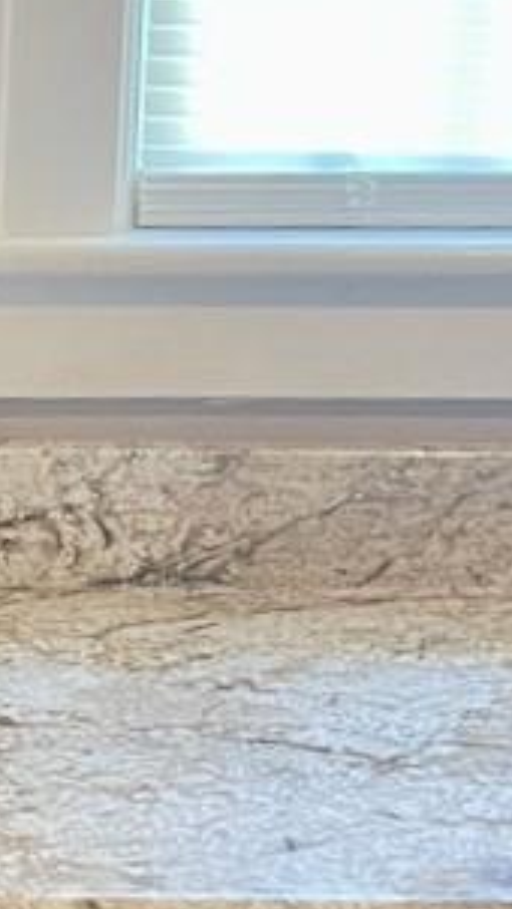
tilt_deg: -13.5
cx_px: -401
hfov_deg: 9.6
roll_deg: +1.6
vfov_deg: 17.9
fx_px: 2895
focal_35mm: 120
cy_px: 397
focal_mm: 5.1
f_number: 1.6
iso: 400
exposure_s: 1/60
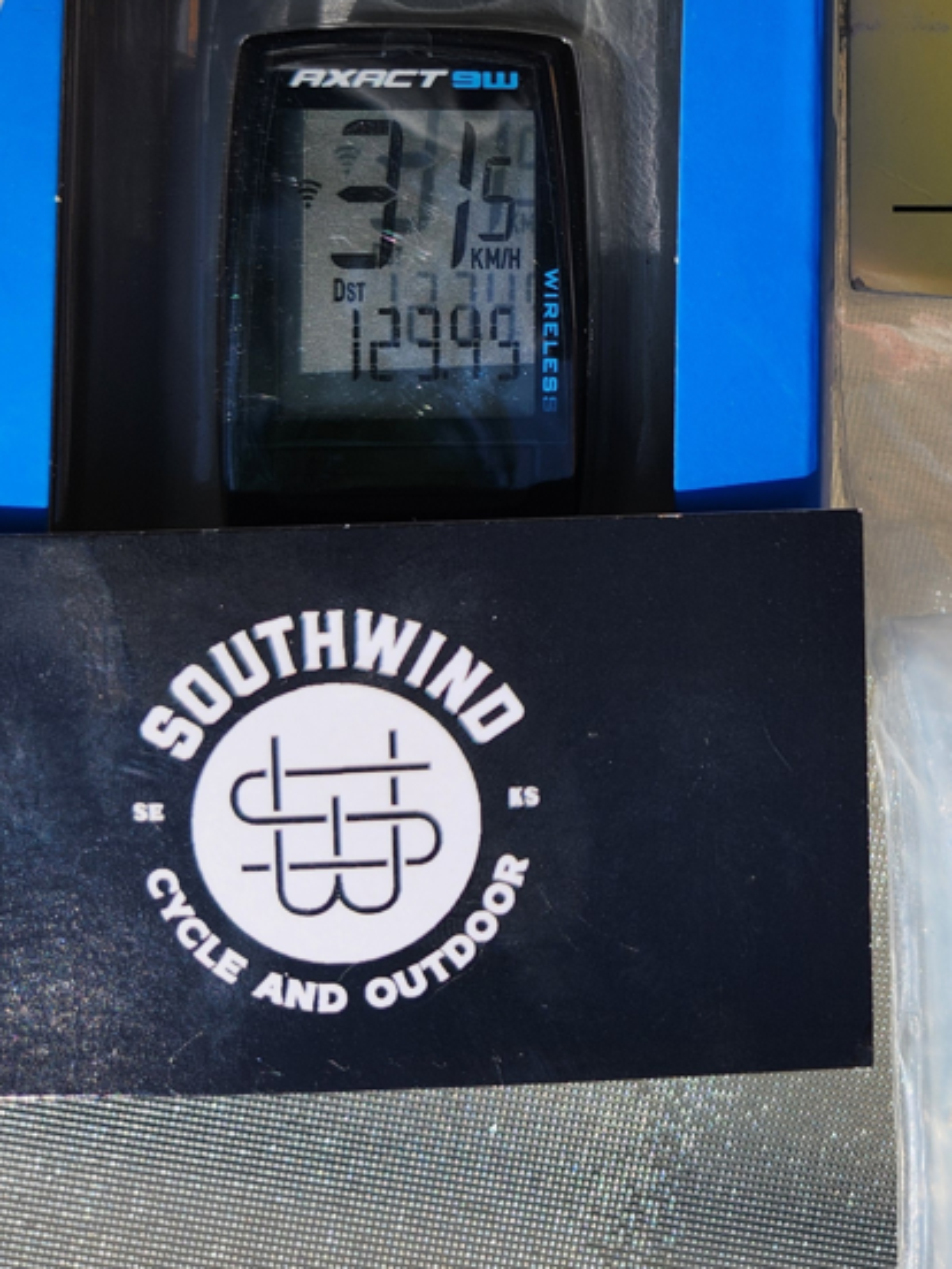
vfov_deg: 36.4
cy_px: 193
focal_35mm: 50
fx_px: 1833
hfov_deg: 28.0
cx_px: 867
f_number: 1.8
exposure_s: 1/2812
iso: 20
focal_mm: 5.4
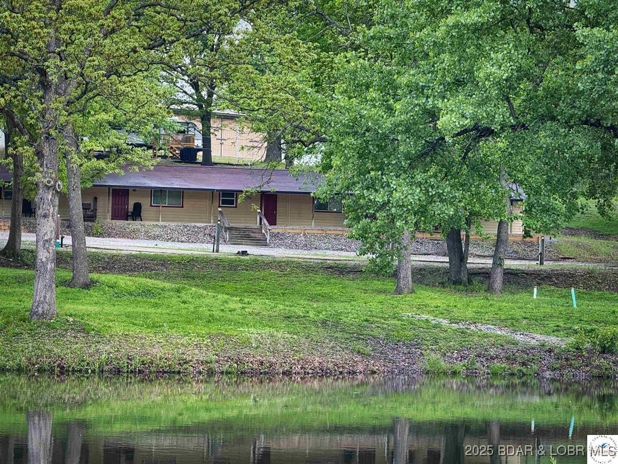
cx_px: 309
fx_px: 2142
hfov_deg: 16.4
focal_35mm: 120
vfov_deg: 12.3
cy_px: 232
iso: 64
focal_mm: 15.66
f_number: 2.8
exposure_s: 1/191
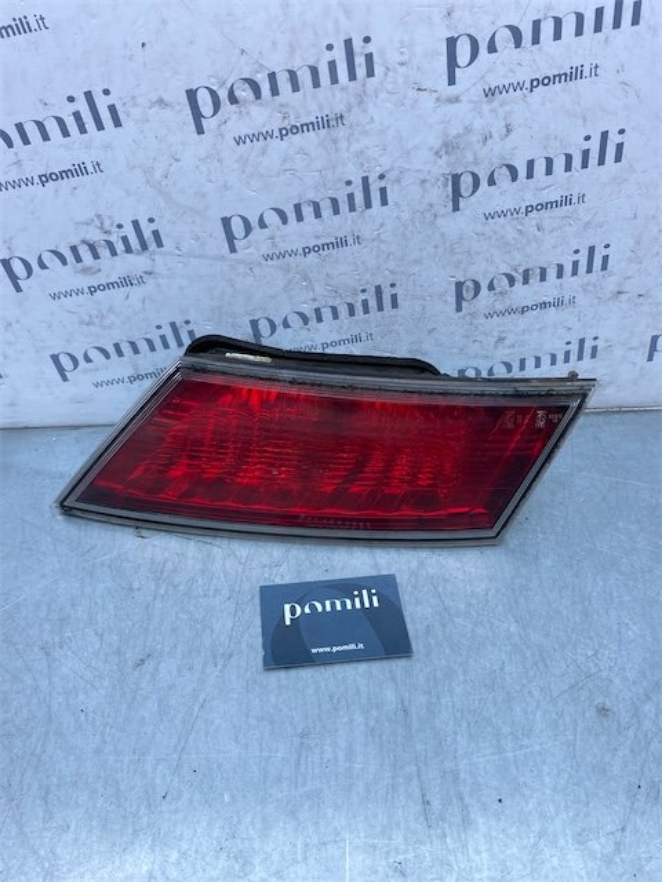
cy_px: 441
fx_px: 663
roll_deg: +1.2
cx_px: 331
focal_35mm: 26
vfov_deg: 67.3
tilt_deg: -42.6
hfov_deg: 53.1
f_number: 1.8
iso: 32
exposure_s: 1/919
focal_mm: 4.25
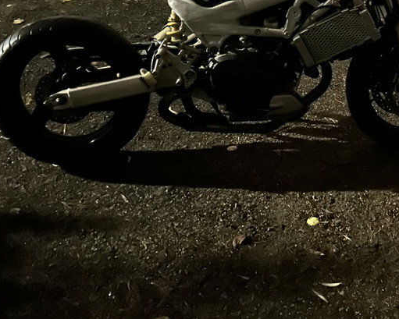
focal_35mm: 53
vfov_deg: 28.1
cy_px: 66
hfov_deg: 33.7
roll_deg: -0.4
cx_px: 349
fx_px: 626
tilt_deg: -22.8
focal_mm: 5.7
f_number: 1.5
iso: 6400
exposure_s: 1/5
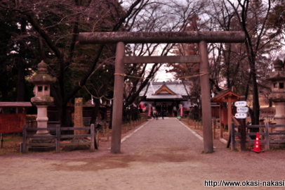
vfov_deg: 34.1
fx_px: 308
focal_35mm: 39
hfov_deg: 49.5
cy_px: 85
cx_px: 157
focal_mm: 22
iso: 200
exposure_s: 1/100
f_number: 10
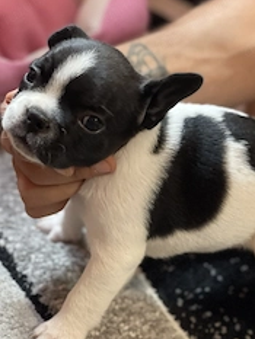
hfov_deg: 13.5
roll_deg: -20.1
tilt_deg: -26.9
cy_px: 157
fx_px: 1079
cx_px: 160
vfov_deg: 17.9
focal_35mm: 110
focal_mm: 7.5
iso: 400
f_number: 2.2
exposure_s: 1/25
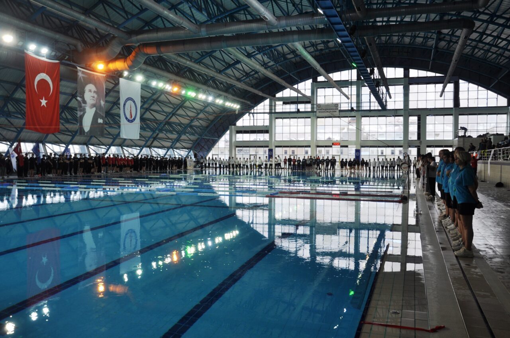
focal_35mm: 33
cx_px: 255
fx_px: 467
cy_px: 169
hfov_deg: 57.3
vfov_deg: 39.9
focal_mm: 22
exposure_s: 1/40
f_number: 6.3
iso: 200
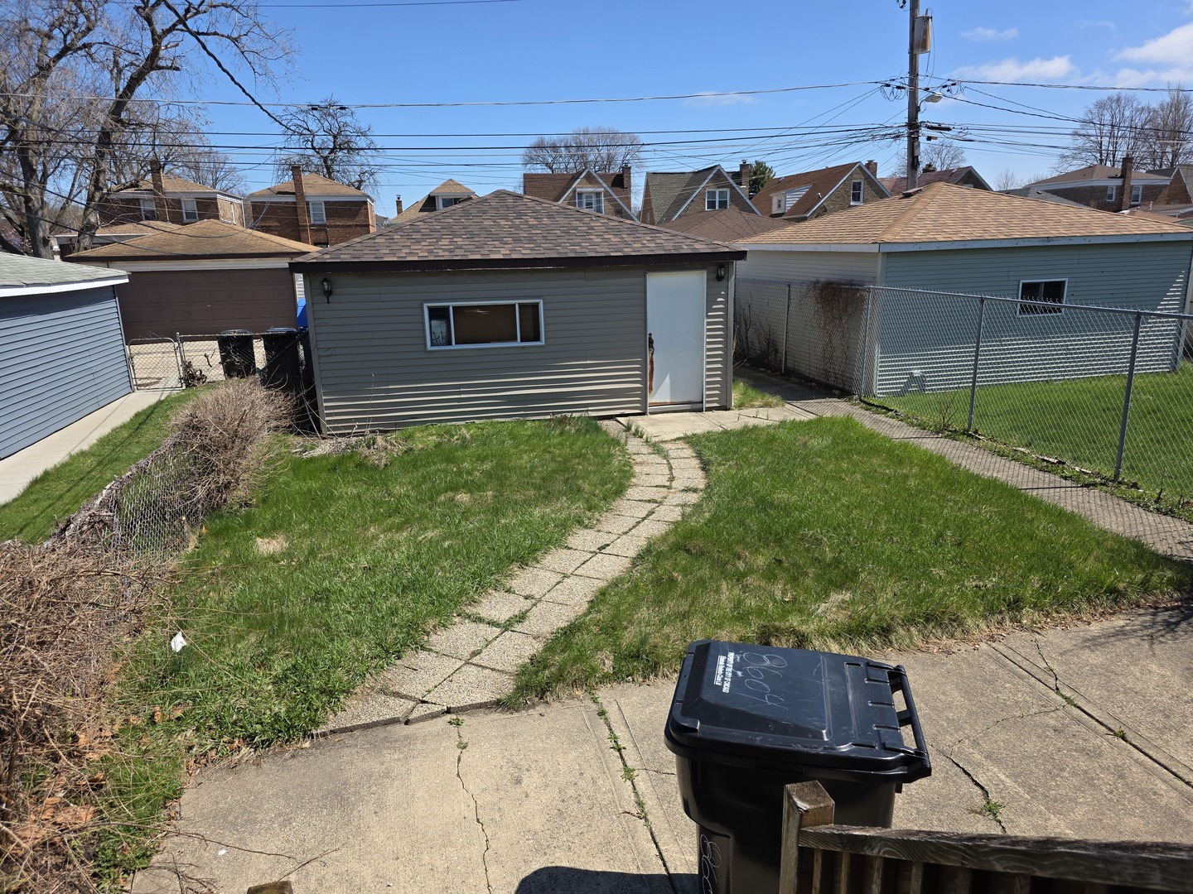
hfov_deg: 73.9
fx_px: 793
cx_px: 596
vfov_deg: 58.9
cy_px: 447
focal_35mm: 23
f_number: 1.7
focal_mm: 6.3
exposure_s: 1/5447
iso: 80
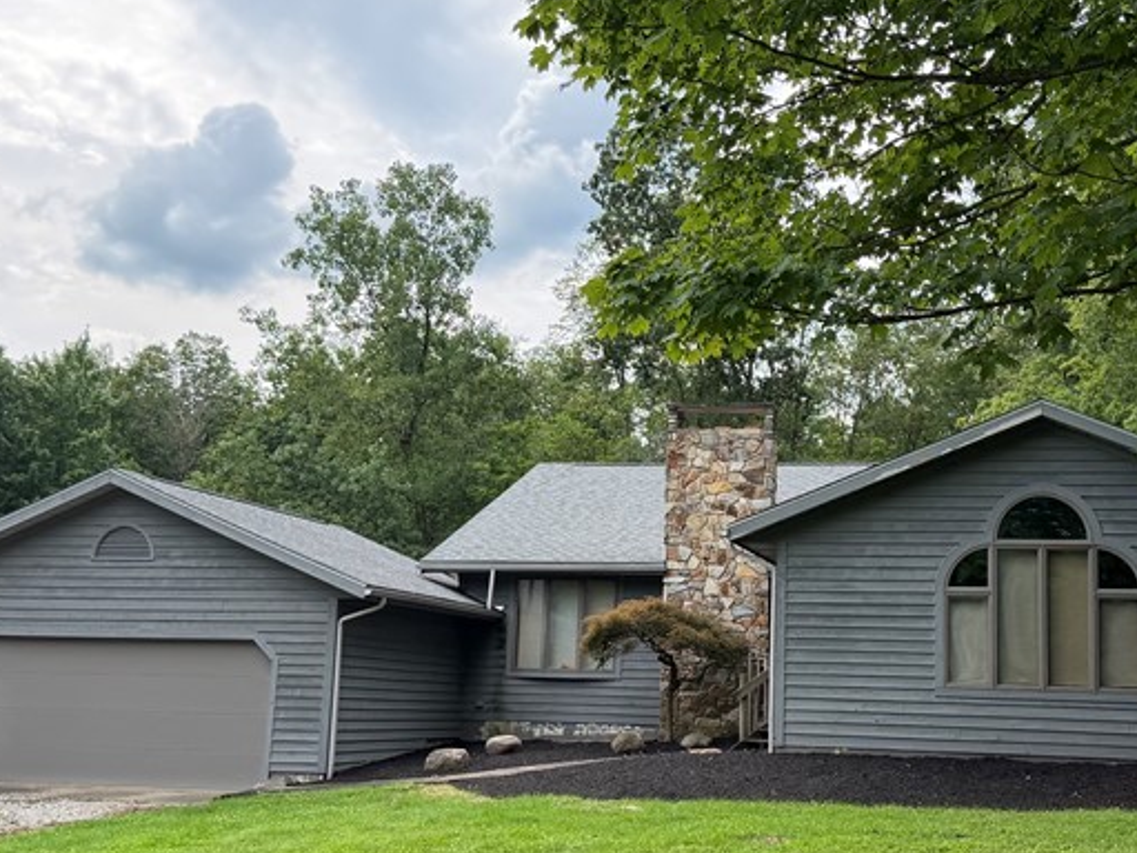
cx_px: 695
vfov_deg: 30.2
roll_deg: -1.1
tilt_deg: +9.0
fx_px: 1577
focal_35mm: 48
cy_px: 471
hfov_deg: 39.4
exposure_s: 1/1949
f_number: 1.78
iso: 100
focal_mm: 6.76
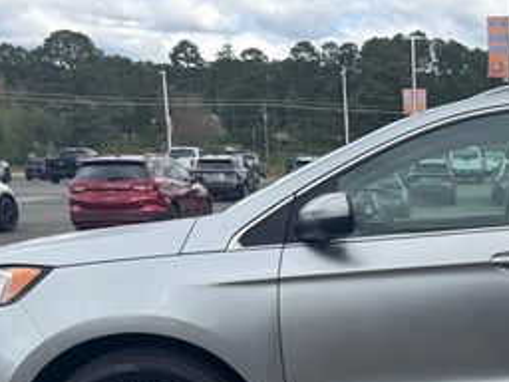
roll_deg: -0.5
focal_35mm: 60
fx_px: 882
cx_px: 489
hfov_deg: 30.3
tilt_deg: -16.6
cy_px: 396
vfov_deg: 23.3
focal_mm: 6.76
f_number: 1.78
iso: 80
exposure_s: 1/1488
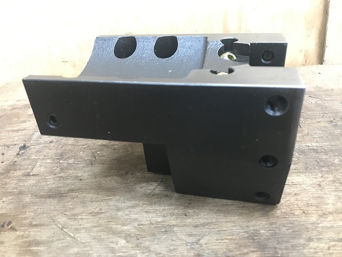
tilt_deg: -30.2
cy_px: 128
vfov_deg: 49.7
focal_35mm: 28
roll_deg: +3.8
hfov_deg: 63.4
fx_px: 277
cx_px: 171
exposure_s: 1/12
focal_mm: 3.99
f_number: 1.8
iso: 100
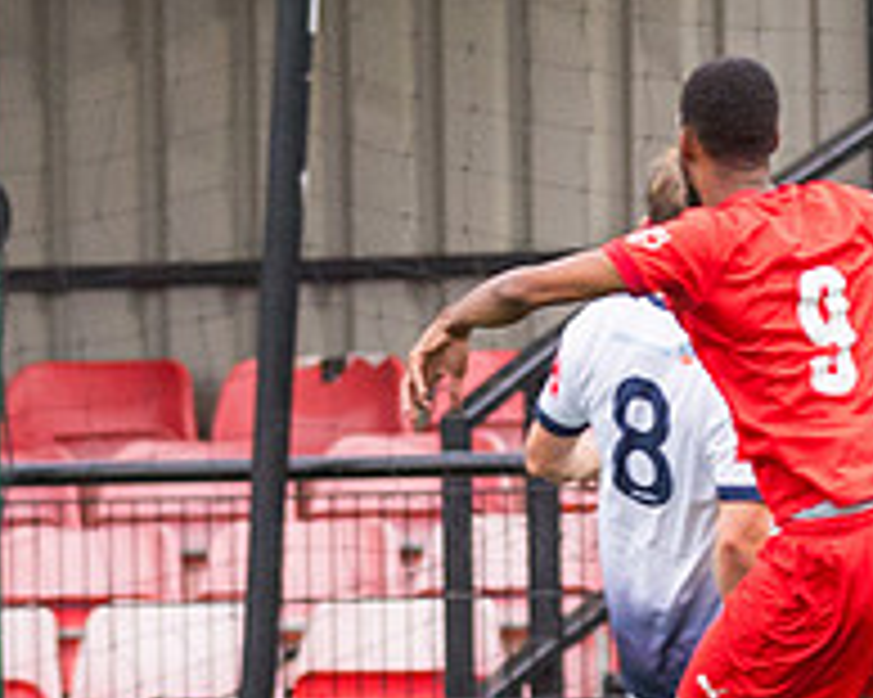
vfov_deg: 0.9
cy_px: 723
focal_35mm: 1784
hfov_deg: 1.1
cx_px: -82
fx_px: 46071
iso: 1600
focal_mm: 300
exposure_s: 1/1600
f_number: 2.8
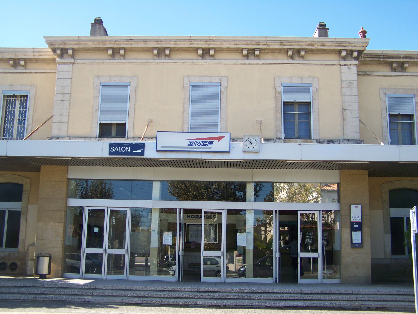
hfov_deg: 49.0
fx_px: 459
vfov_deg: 37.7
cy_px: 157
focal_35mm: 38
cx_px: 209
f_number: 2.8
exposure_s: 1/320
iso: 80
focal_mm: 6.3
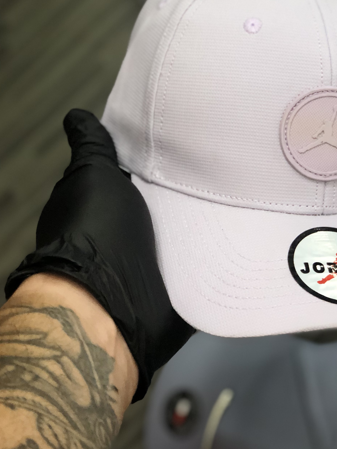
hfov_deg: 17.5
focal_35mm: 84
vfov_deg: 23.1
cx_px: 247
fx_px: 1090
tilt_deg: -70.9
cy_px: 124
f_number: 2.4
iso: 100
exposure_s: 1/40
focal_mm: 6
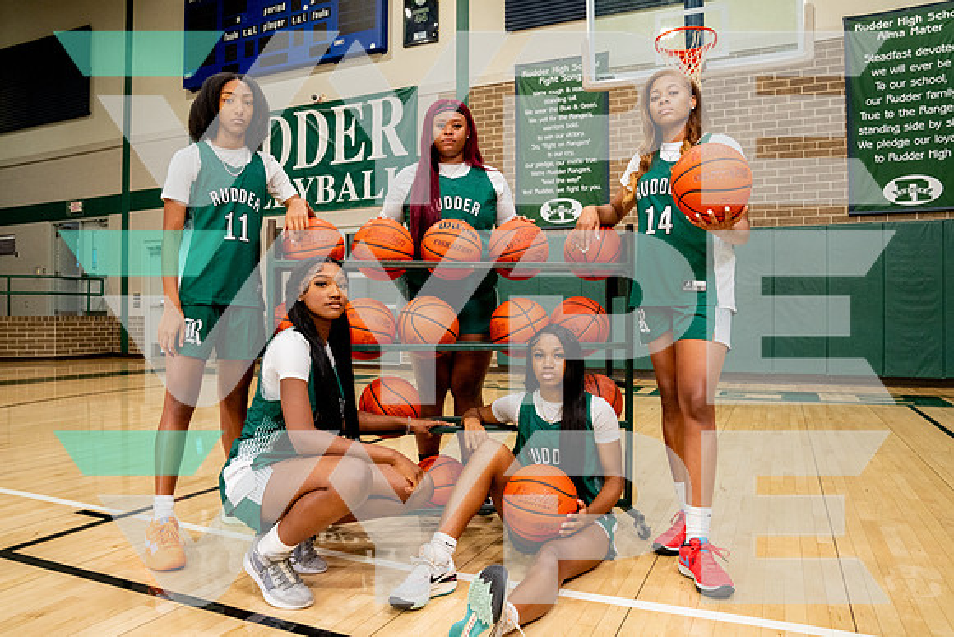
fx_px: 667
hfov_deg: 71.2
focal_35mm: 25
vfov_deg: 51.0
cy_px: 318
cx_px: 478
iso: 3200
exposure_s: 1/125
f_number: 7.1
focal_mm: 24
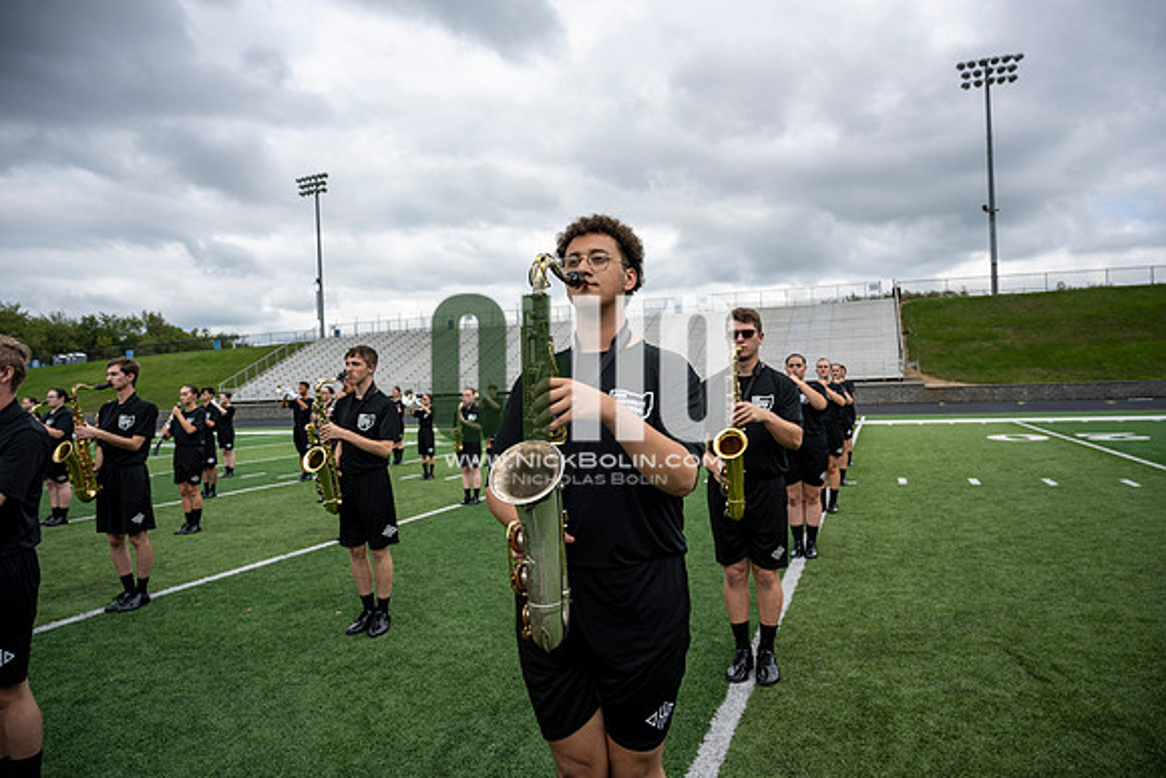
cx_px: 583
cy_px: 389
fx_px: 777
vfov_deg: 53.2
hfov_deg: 73.7
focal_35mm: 24
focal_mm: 24
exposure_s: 1/800
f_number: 4
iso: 100
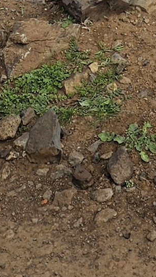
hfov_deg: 6.5
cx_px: 151
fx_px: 1368
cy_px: -385
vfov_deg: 10.1
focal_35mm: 186
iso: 12
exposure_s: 1/577
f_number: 1.7
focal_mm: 6.3
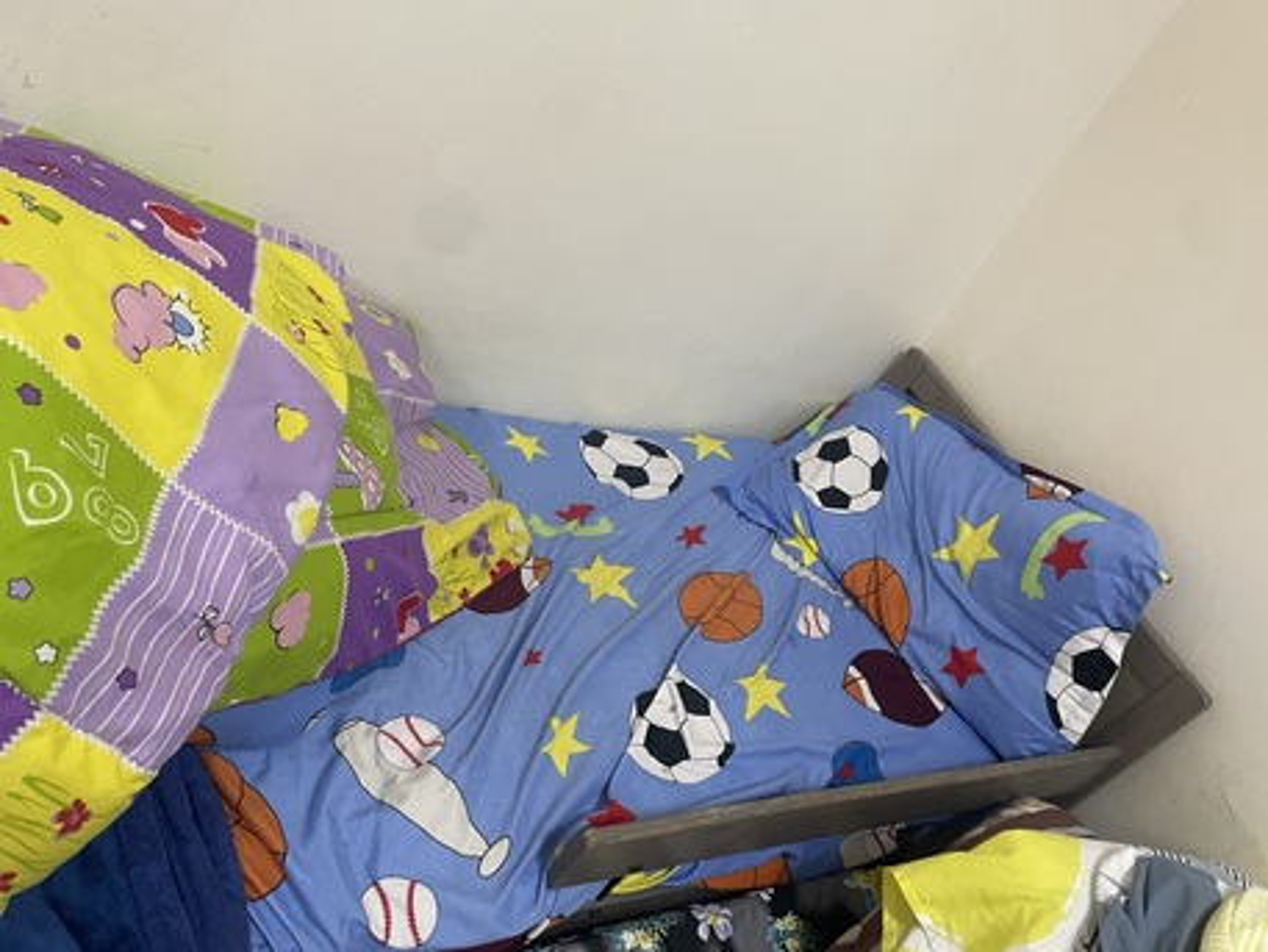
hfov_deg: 67.3
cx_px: 634
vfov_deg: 53.1
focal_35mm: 26
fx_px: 953
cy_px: 476
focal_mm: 4.2
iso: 250
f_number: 1.6
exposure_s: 1/60
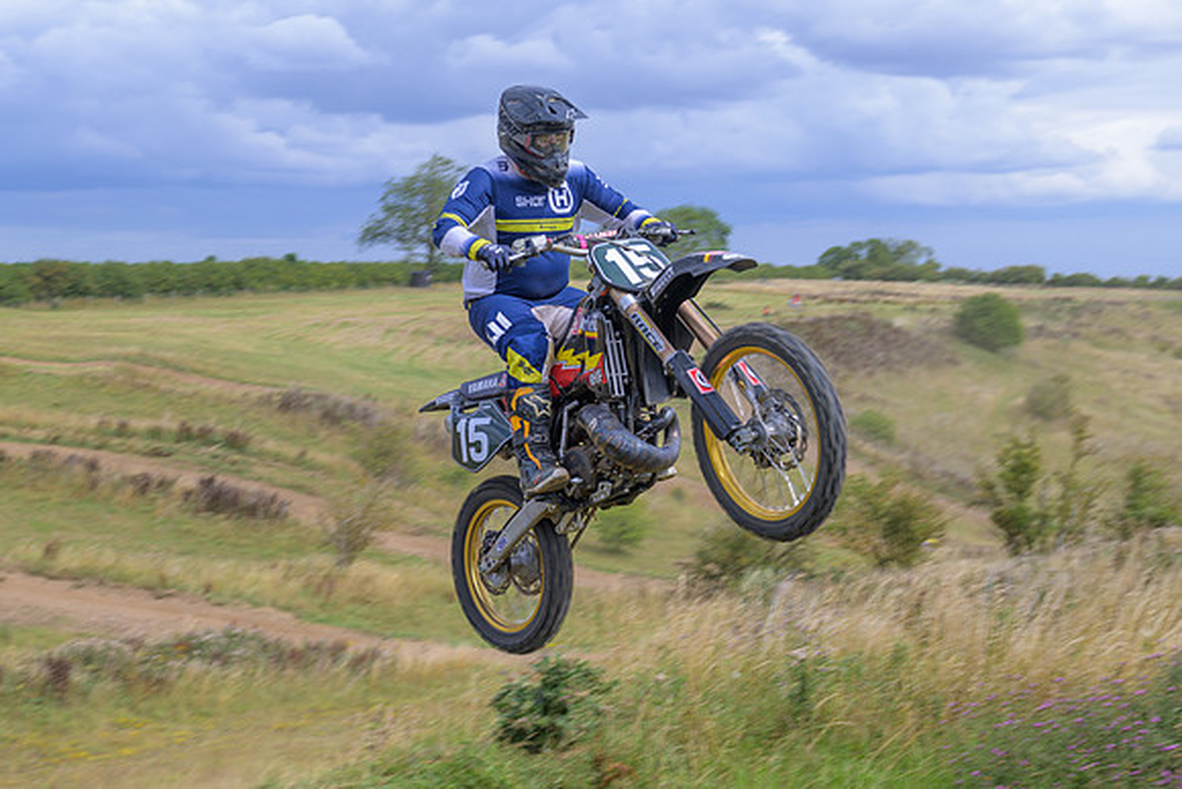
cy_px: 497
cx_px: 467
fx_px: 1735
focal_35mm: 53
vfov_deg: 25.5
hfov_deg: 37.5
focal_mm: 40
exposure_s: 1/320
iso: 50
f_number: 4
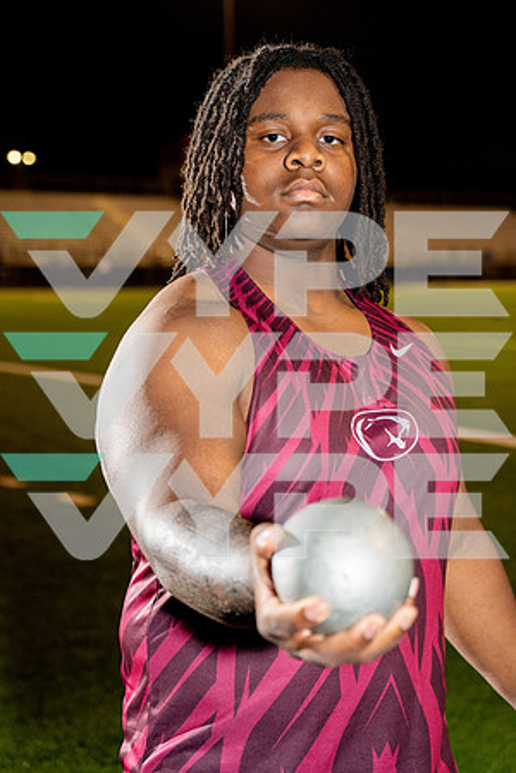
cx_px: 258
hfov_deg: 20.0
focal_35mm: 68
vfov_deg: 29.7
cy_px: 386
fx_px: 1462
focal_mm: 68
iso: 800
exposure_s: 1/250
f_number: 4
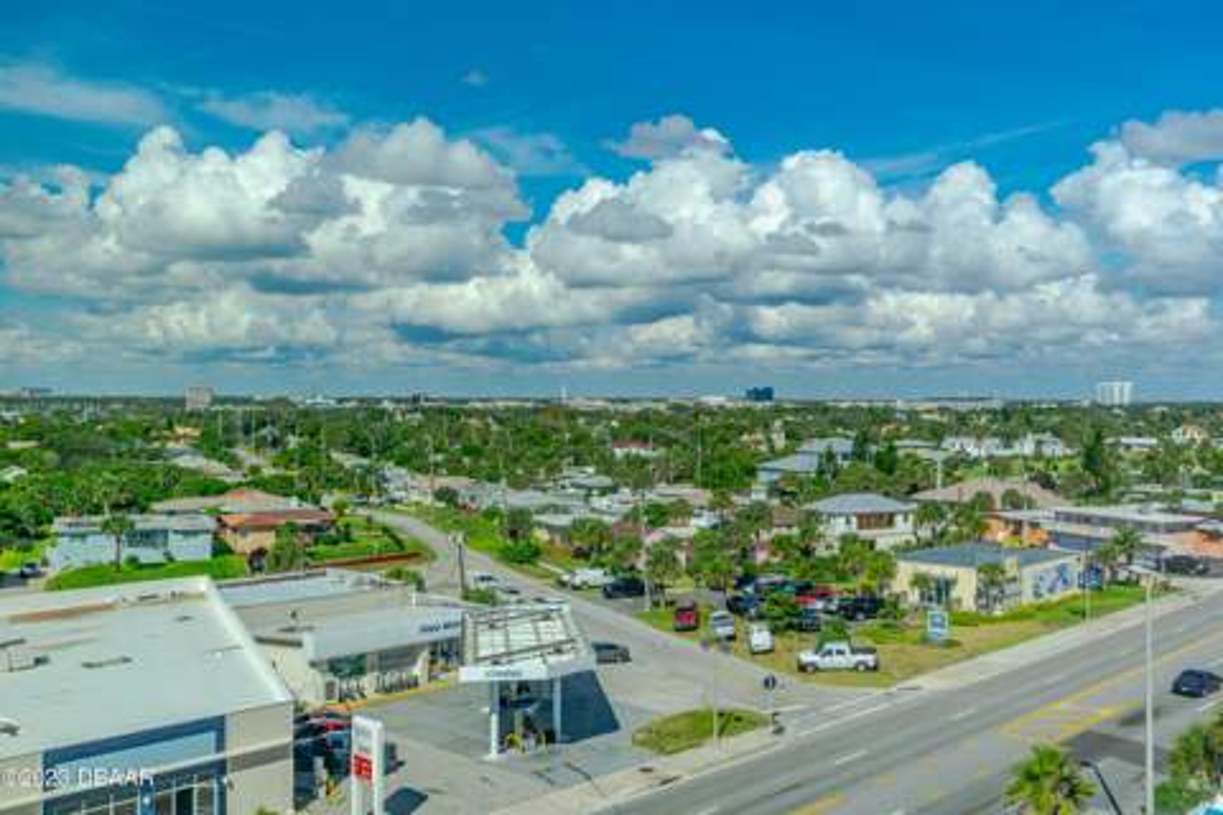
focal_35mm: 35
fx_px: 1189
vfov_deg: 37.9
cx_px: 611
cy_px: 408
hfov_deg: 54.4
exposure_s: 1/400
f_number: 9
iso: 320
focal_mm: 35
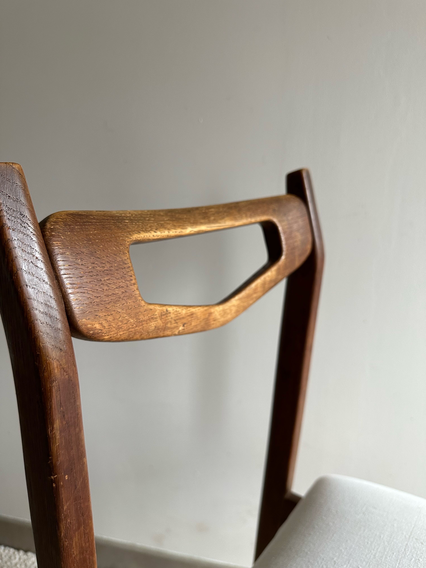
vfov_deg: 71.6
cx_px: 213
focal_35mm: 24
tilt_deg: -14.9
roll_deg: +0.3
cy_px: 284
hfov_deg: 56.8
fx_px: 394
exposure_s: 1/121
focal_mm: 6.86
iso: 200
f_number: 1.78
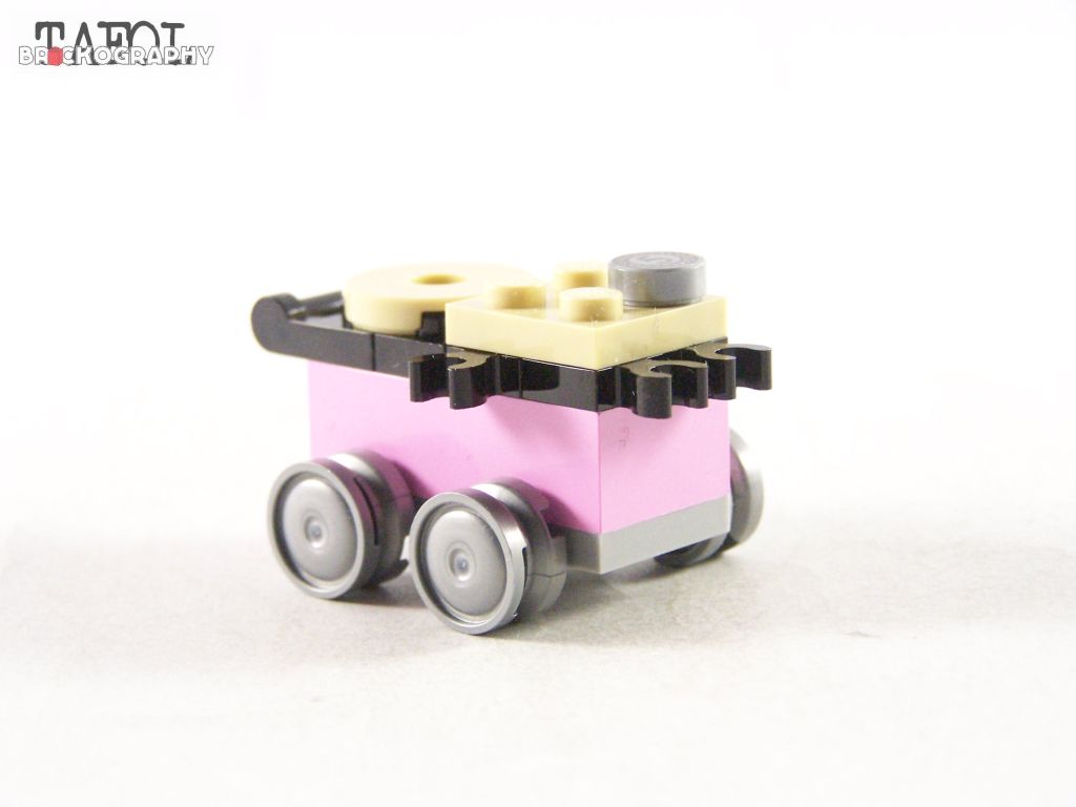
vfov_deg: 12.7
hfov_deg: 16.8
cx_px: 538
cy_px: 404
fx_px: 3637
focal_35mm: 117
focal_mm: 19.4
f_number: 3.2
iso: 400
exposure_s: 1/60
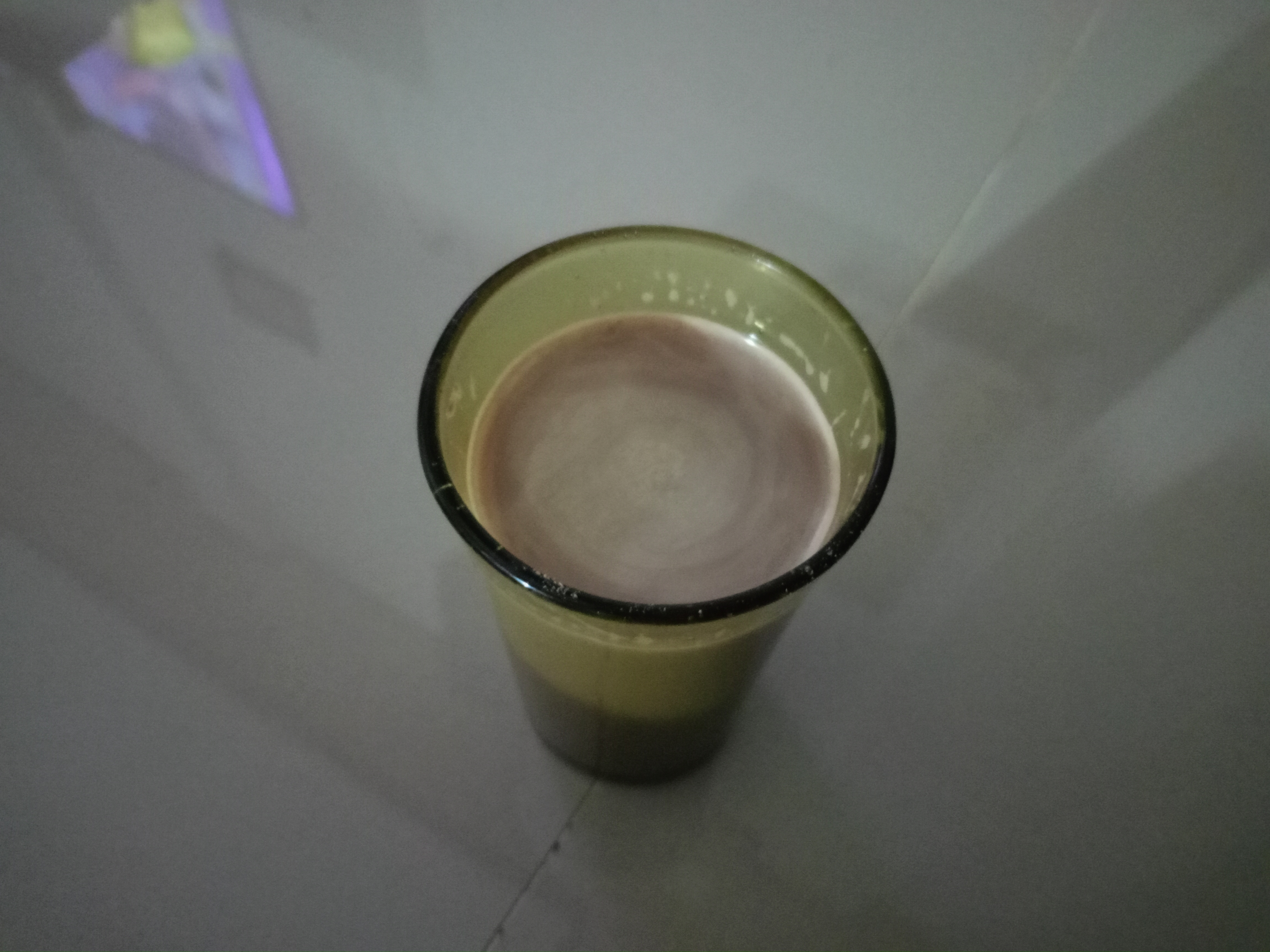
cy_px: 476
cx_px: 635
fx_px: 1027
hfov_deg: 63.4
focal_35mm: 28
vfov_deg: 49.7
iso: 12095
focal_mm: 4.7
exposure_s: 1/16.7
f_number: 1.79
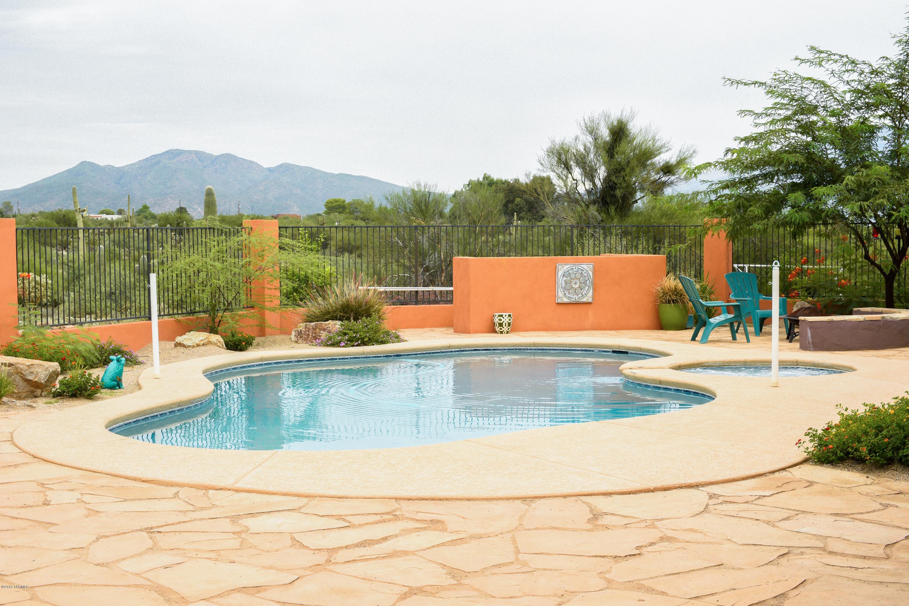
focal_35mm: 50
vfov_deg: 27.0
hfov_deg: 39.6
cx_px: 454
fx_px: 1263
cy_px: 303
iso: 500
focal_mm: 50
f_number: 13
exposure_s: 1/200
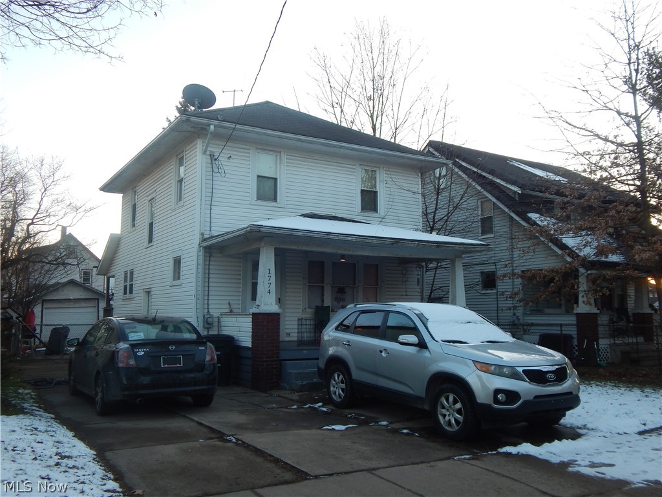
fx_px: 593
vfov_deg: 45.4
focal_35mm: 31
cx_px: 331
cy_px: 248
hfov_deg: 58.4
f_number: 3.2
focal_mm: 5.6
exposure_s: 1/100
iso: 125
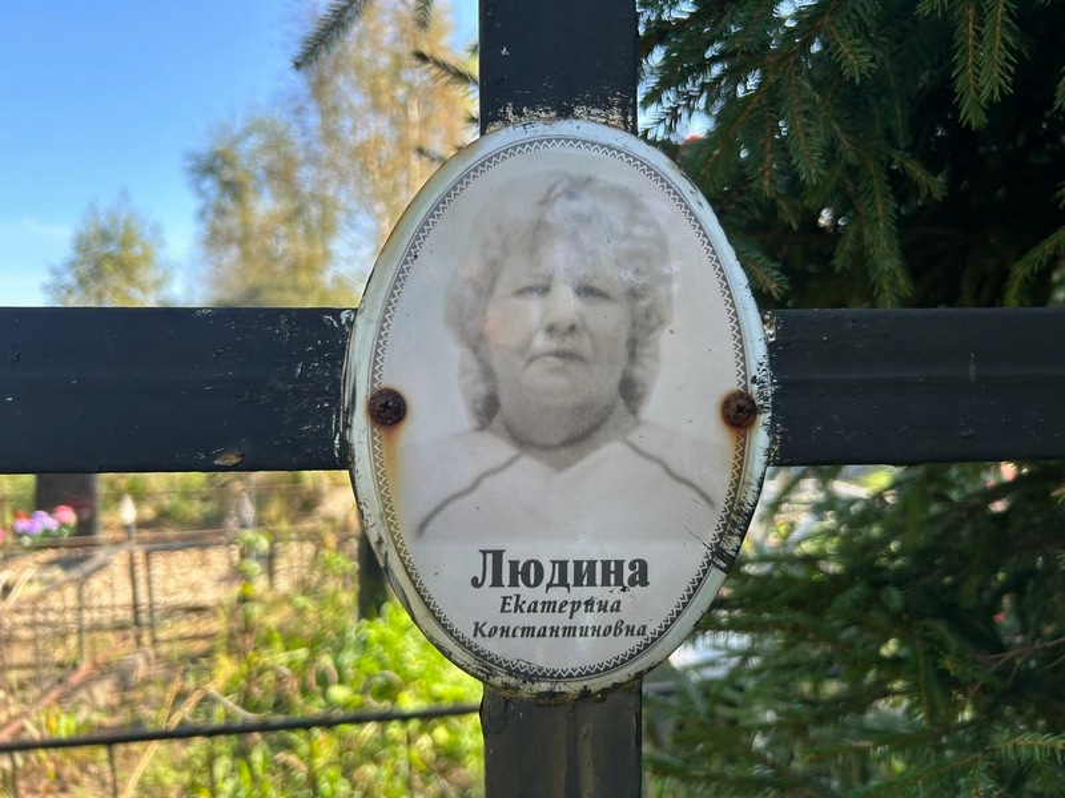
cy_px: 399
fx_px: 800
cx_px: 532
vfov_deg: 53.1
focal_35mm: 26
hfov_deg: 67.3
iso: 50
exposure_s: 1/456
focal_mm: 5.7
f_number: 1.5
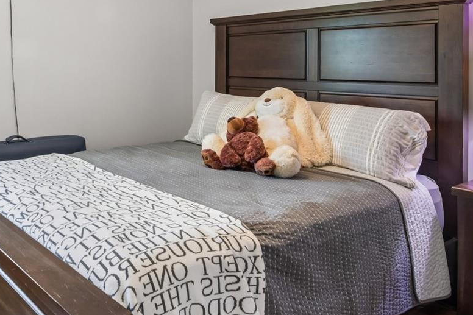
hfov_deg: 53.6
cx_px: 98
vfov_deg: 38.9
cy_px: 78
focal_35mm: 33
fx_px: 433
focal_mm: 16
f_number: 8
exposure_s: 1/13
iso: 400
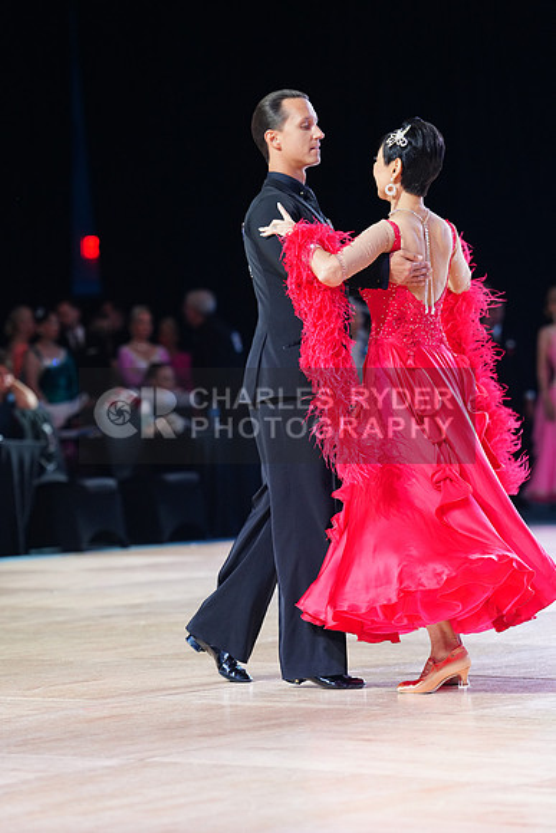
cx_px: 278
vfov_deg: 14.4
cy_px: 416
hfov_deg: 9.7
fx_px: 3287
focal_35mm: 142
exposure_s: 1/200
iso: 2000
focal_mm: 142
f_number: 3.5
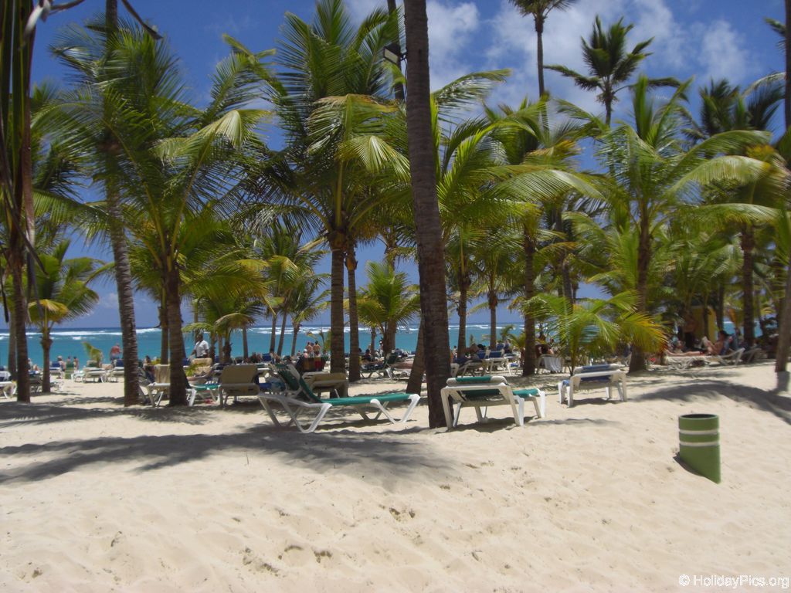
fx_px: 868
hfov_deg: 49.0
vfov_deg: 37.7
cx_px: 396
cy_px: 296
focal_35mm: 38
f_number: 8
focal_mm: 6.2
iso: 64
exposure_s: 1/320
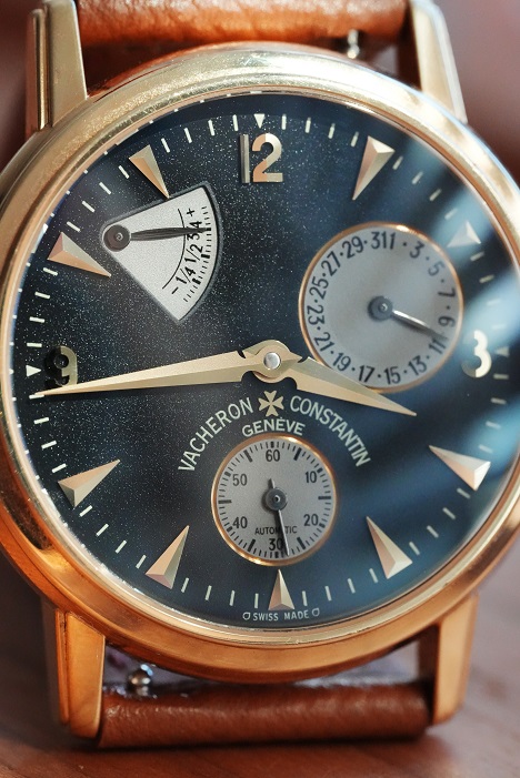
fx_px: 2273
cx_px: 260
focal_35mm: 105
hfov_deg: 13.1
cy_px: 389
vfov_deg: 19.4
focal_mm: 105
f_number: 8
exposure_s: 1/250
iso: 12800
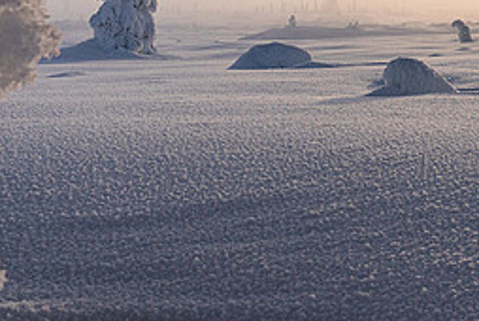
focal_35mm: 69
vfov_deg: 19.1
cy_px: -21
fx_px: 919
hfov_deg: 28.3
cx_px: 415
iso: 320
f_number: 10
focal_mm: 24
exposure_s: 1/1600
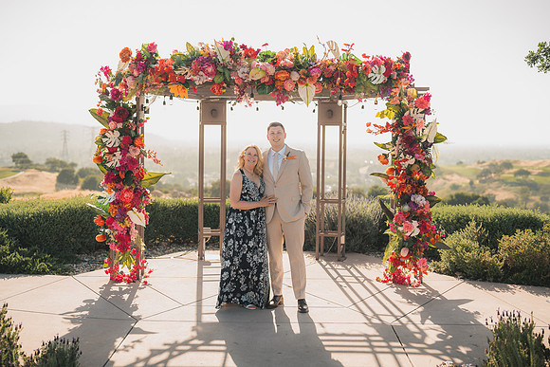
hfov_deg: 39.6
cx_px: 275
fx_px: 764
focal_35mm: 50
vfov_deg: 27.0
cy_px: 184
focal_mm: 50
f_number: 2
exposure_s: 1/1000
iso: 50
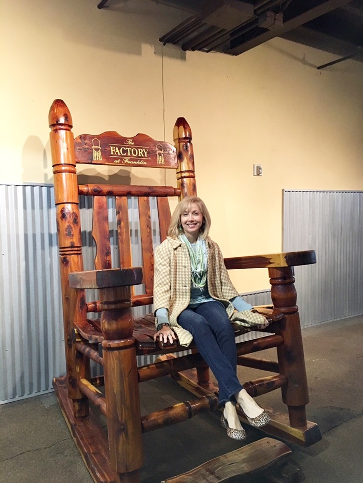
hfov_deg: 48.2
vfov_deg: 61.7
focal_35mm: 29
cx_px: 182
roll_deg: +0.7
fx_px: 405
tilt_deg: -3.5
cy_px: 242
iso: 125
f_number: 2.2
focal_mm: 4.15
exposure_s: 1/30
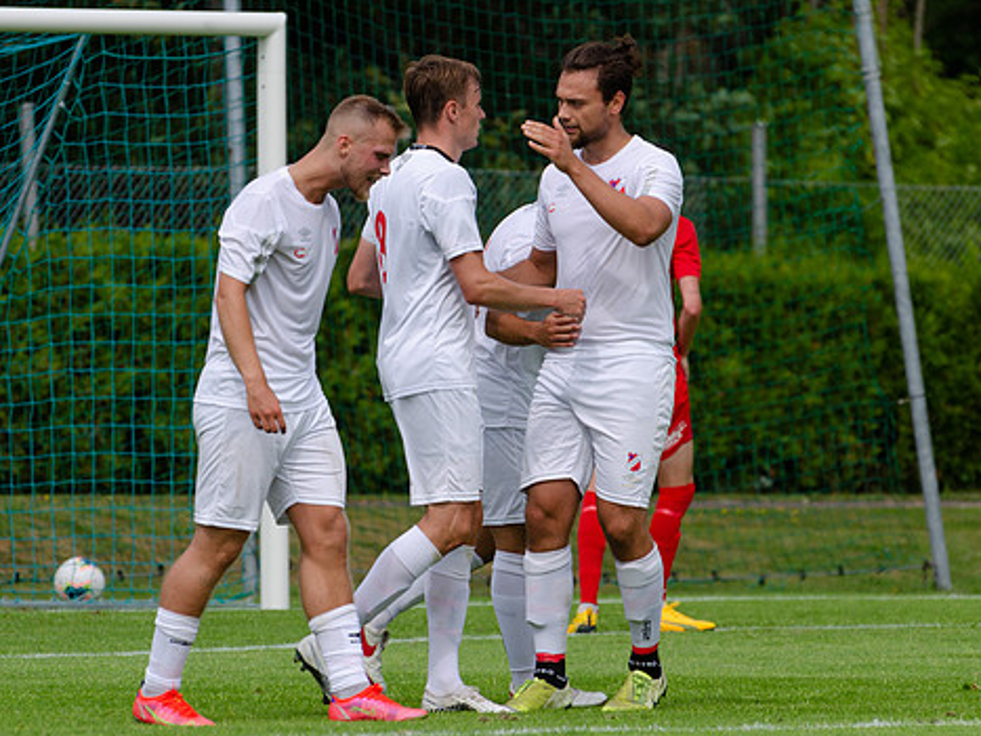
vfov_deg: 3.5
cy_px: 427
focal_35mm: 430
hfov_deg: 4.6
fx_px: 12183
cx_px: 511
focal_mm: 220
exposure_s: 1/800
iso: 100
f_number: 5.3
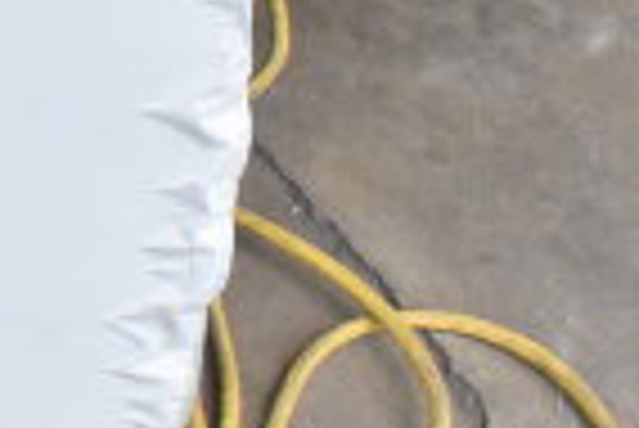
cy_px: -137
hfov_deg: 11.5
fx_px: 2863
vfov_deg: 8.4
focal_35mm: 161
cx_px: -616
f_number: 16
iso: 6400
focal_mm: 25
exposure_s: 1/1000
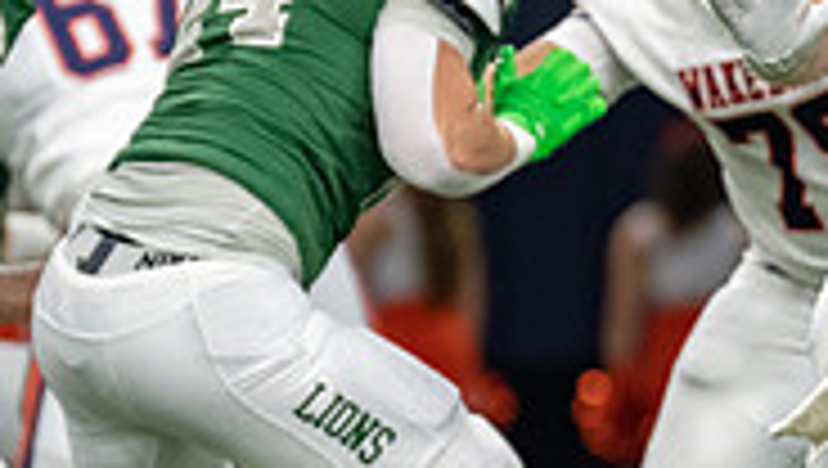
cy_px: 247
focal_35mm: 899
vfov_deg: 1.4
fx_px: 19761
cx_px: 967
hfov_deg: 2.4
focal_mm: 200
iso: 3200
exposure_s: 1/1000
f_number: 2.8
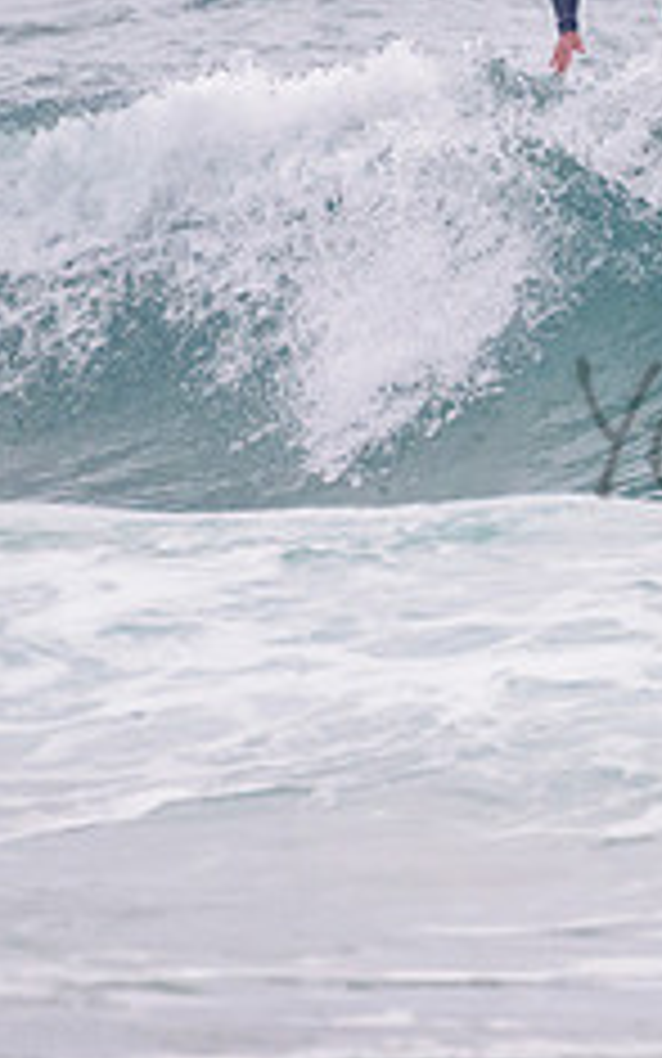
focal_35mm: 1539
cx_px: 745
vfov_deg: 1.4
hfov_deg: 0.9
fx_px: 44399
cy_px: 218
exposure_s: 1/2000
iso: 900
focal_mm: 500
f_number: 5.6
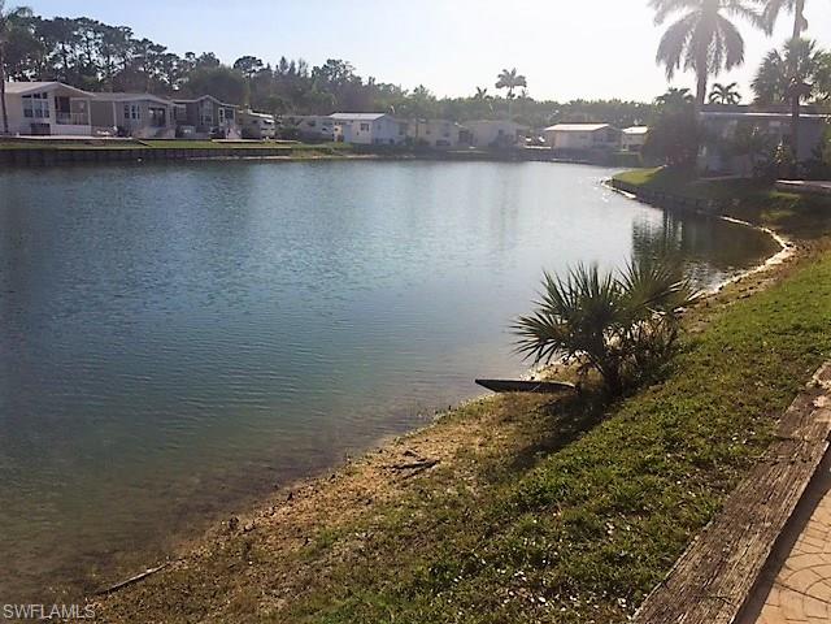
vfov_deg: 48.2
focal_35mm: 29
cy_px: 312
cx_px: 416
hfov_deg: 61.7
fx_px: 696
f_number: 2.2
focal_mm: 4.15
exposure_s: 1/5650
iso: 32
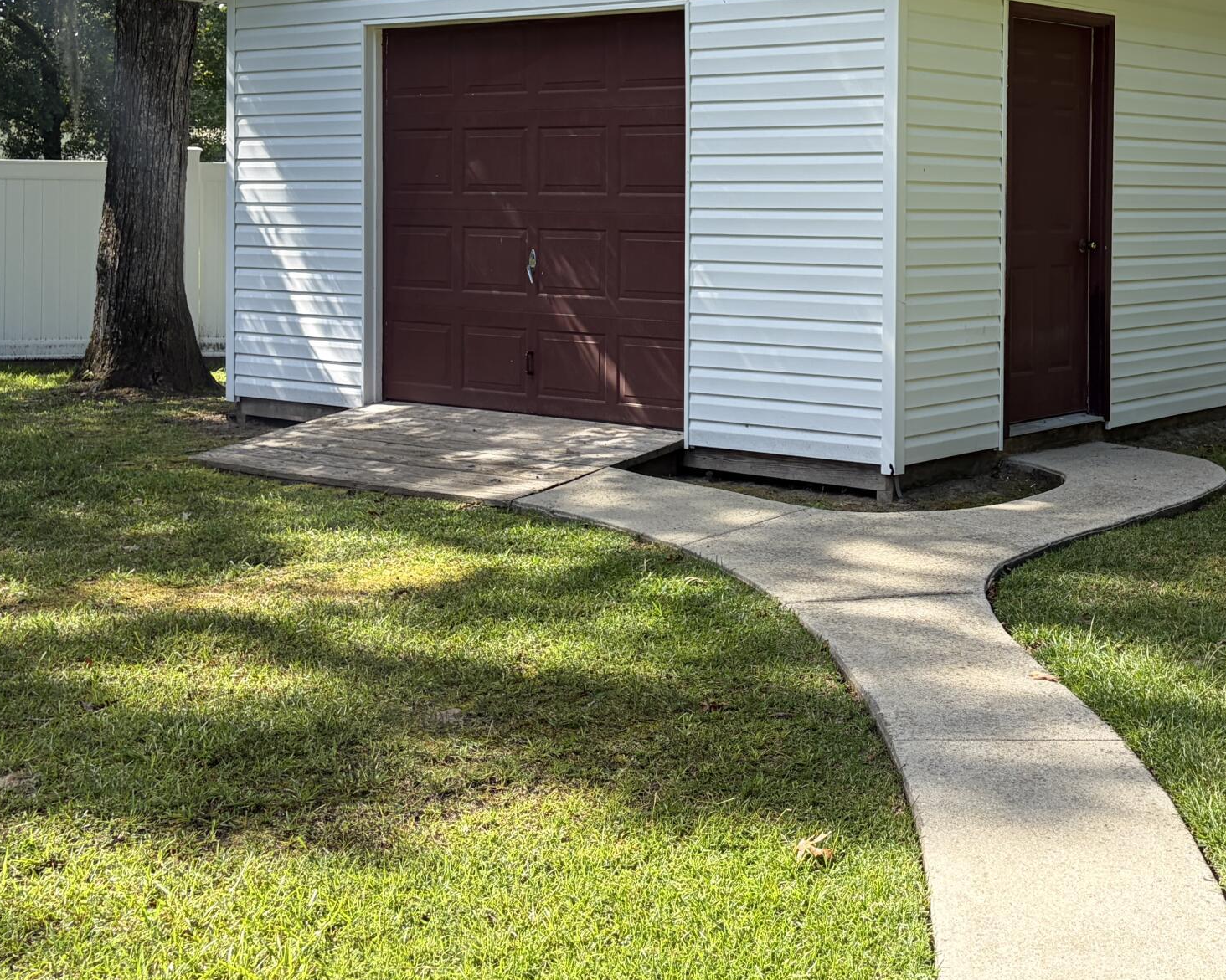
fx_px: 1887
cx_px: 887
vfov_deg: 28.6
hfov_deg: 35.4
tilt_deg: -0.5
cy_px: 223
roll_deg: -0.3
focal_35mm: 52
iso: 50
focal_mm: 5.96
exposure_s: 1/933
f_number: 1.6
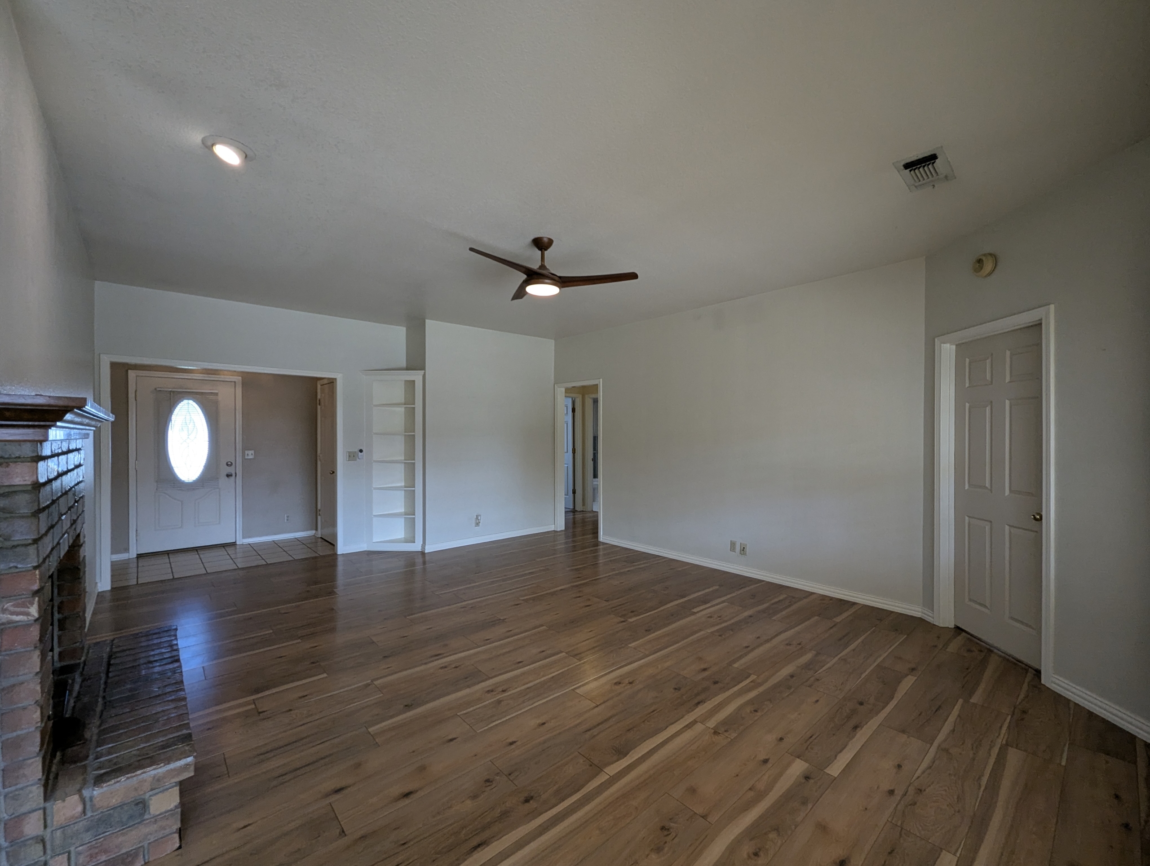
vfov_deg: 90.1
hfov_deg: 106.1
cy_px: 433
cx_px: 575
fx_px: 433
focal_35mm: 13
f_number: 2.2
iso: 84
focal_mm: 1.95
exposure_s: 1/120
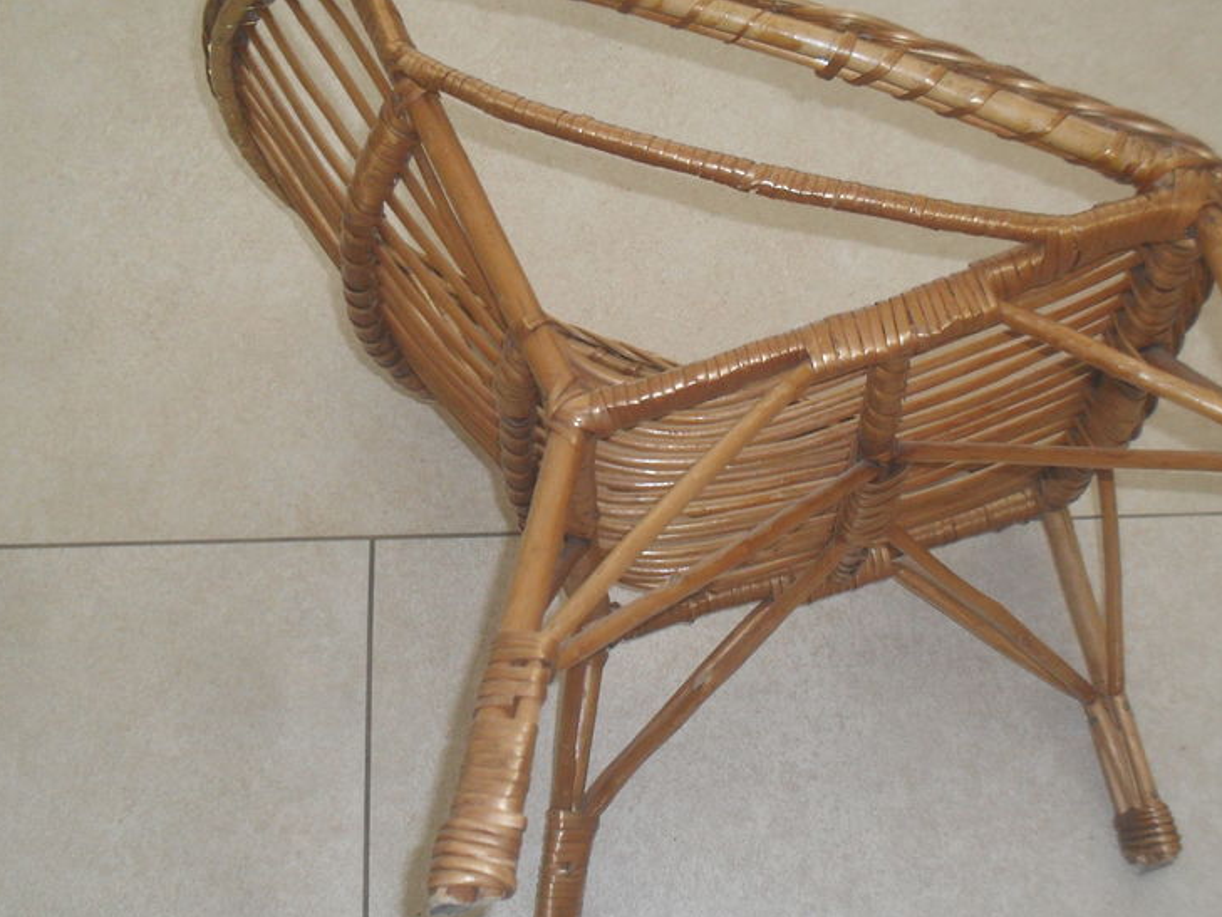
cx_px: 669
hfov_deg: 39.6
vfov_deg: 30.3
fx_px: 1695
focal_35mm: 48
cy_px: 479
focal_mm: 6.3
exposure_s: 1/45
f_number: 3.2
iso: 200
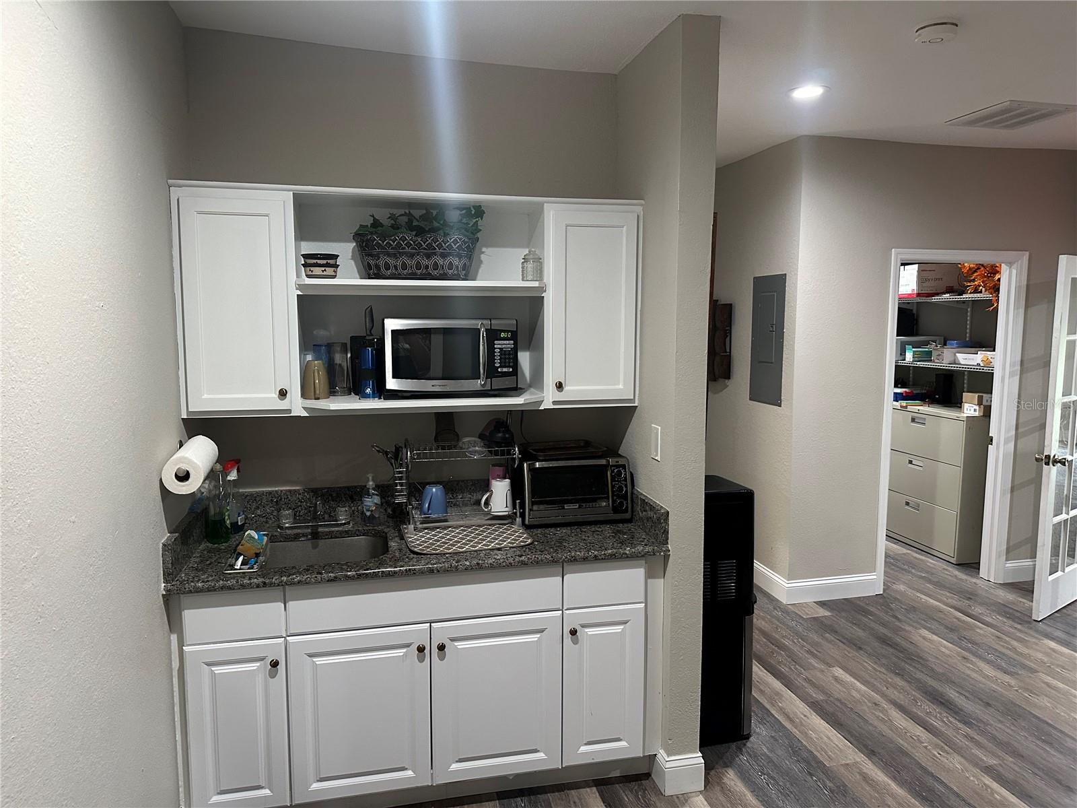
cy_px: 404
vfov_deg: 56.8
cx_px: 538
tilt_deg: -5.6
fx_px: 747
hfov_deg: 71.6
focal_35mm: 24
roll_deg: -0.2
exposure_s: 1/60
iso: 400
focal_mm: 6.86
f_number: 1.78
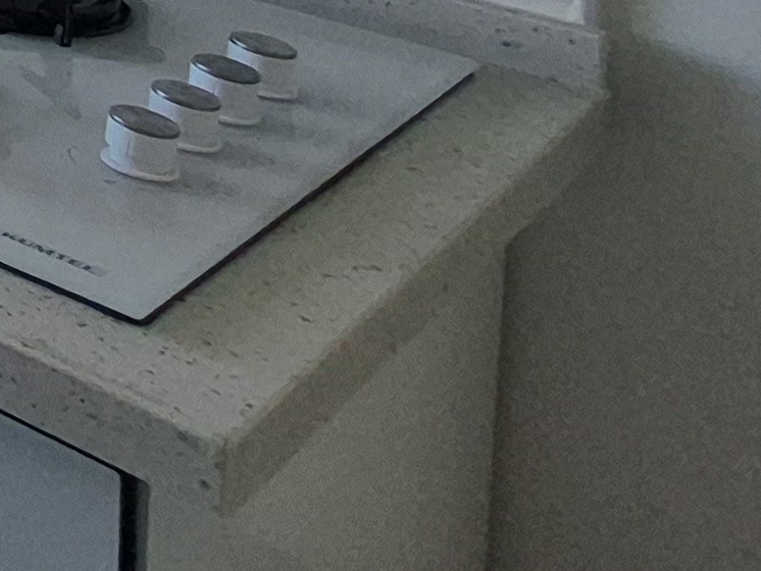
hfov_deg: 14.2
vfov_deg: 17.1
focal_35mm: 67
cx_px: -1170
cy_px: -517
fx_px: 1473
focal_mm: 1.74
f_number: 2.2
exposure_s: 1/211
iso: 50
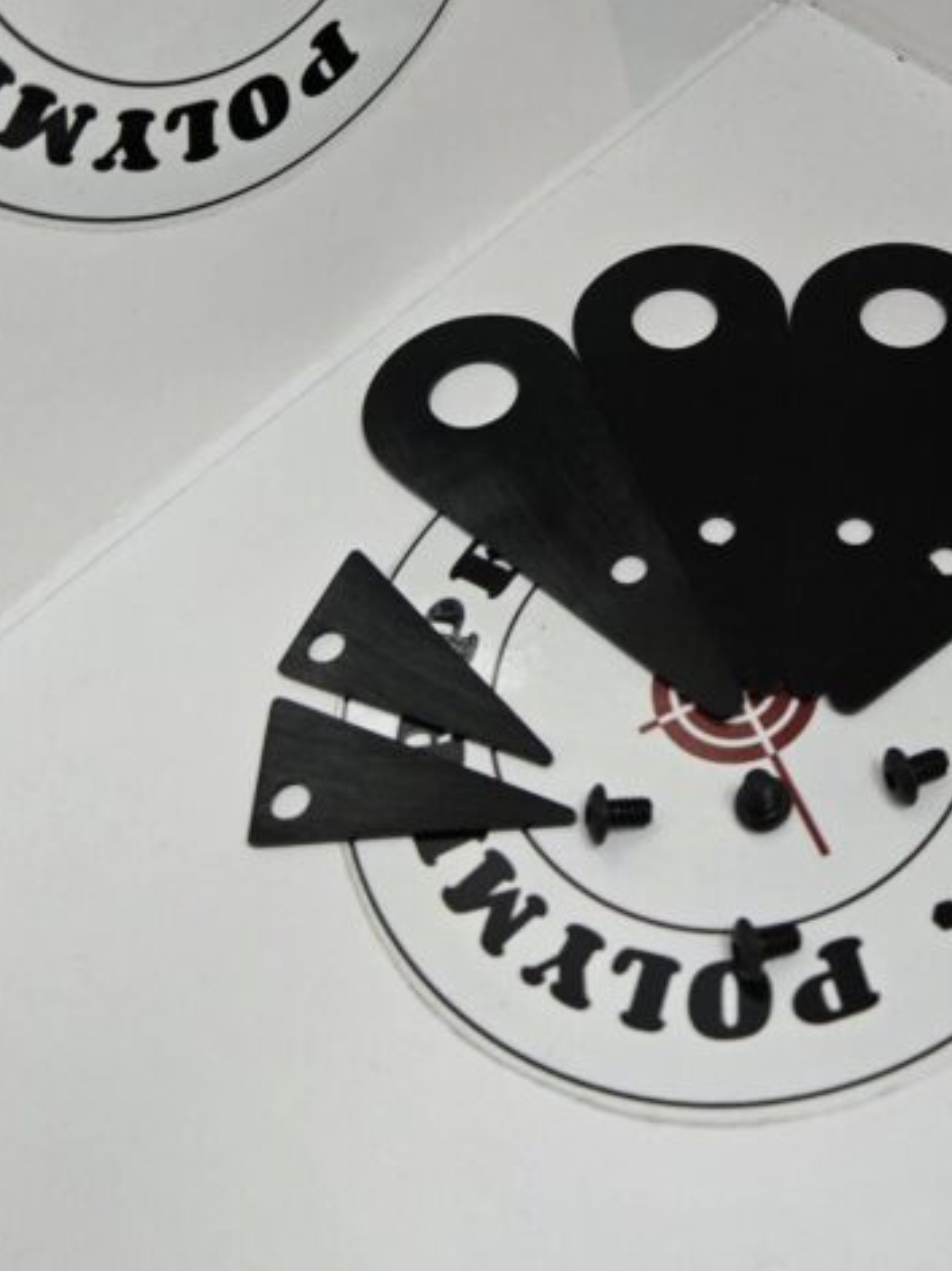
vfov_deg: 36.4
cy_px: 194
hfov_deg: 28.5
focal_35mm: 50
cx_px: 758
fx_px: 1834
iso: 800
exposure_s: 1/120
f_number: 1.8
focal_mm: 5.4
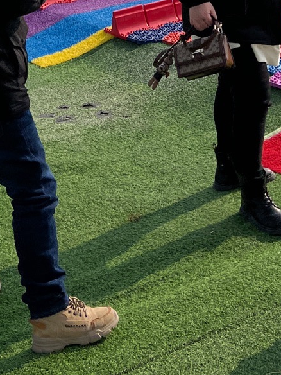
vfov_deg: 19.7
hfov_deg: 16.4
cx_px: 28
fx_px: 963
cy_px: -156
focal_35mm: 89
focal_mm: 5.7
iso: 50
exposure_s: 1/11364
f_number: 1.5
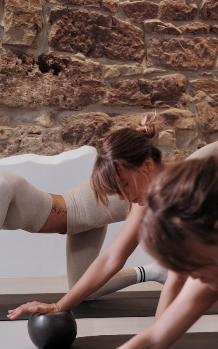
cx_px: 56
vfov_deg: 22.8
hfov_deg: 14.5
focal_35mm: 90
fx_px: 856
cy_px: 263
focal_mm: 35
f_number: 2.5
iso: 2000
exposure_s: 1/125
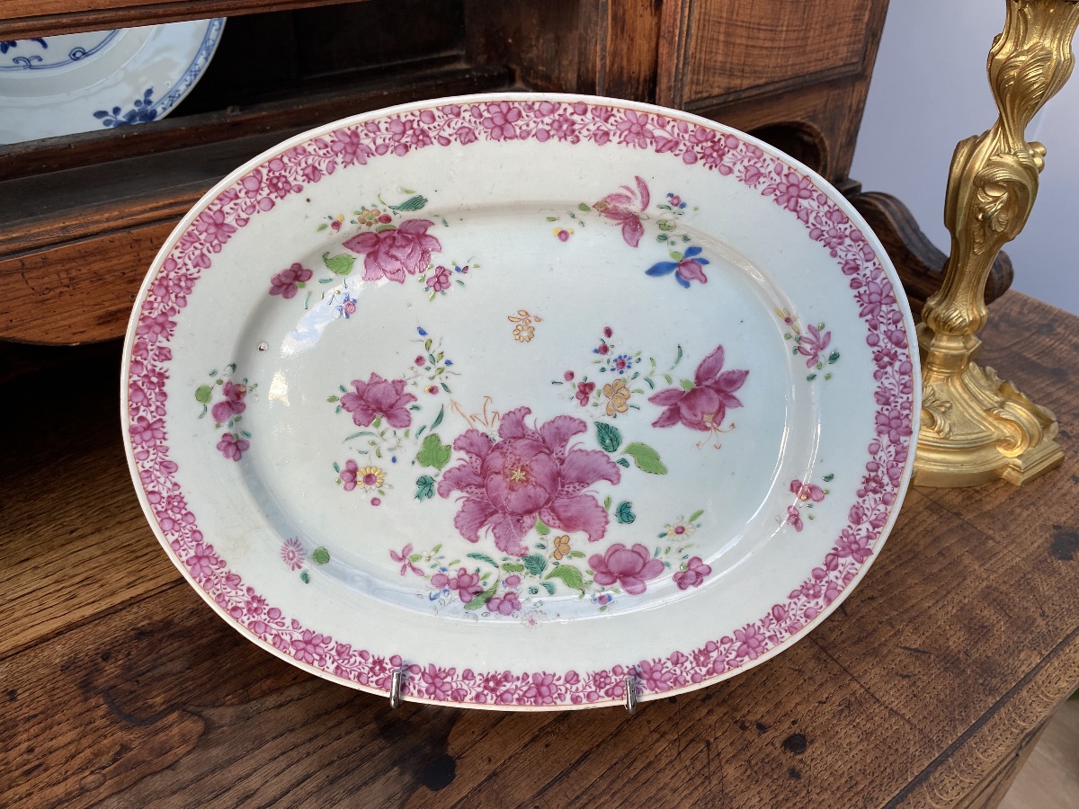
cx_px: 540
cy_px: 404
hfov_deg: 67.3
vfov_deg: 53.1
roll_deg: -0.1
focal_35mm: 26
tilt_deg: -34.5
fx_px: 810
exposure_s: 1/100
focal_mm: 4.25
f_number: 1.8
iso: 80
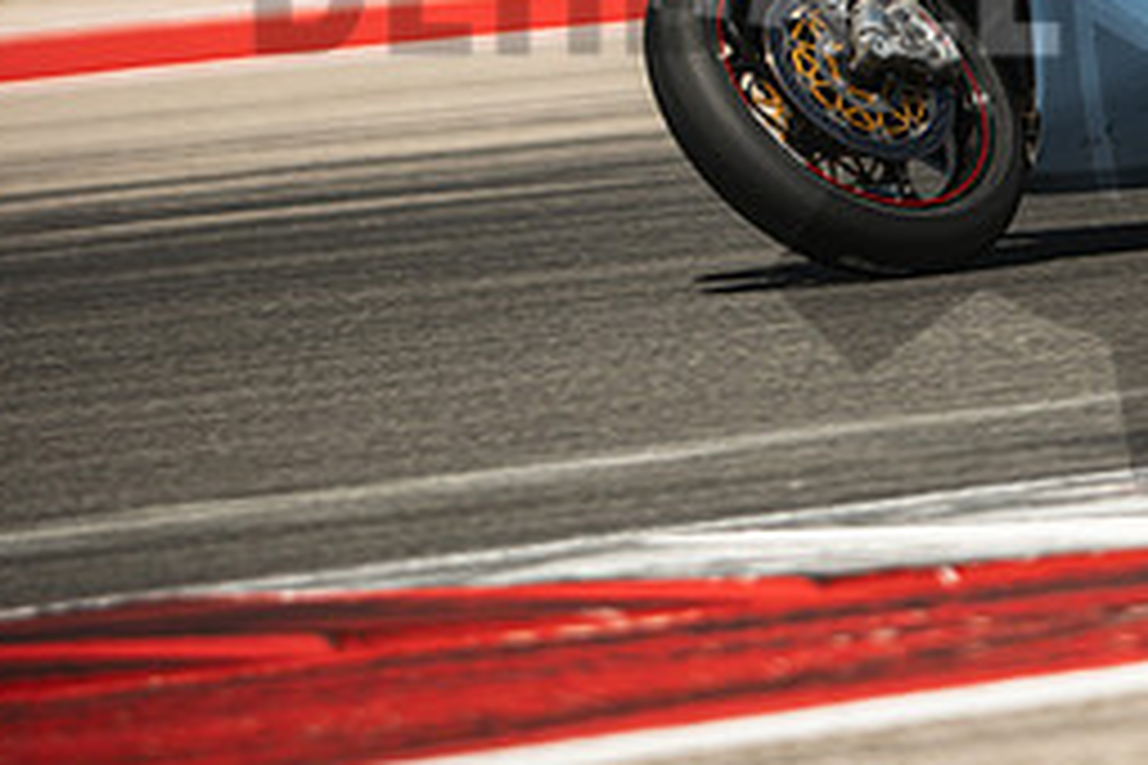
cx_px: 1202
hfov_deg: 2.2
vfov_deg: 1.4
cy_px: -61
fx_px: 30420
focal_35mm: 954
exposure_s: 1/1250
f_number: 3.2
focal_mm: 280
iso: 160
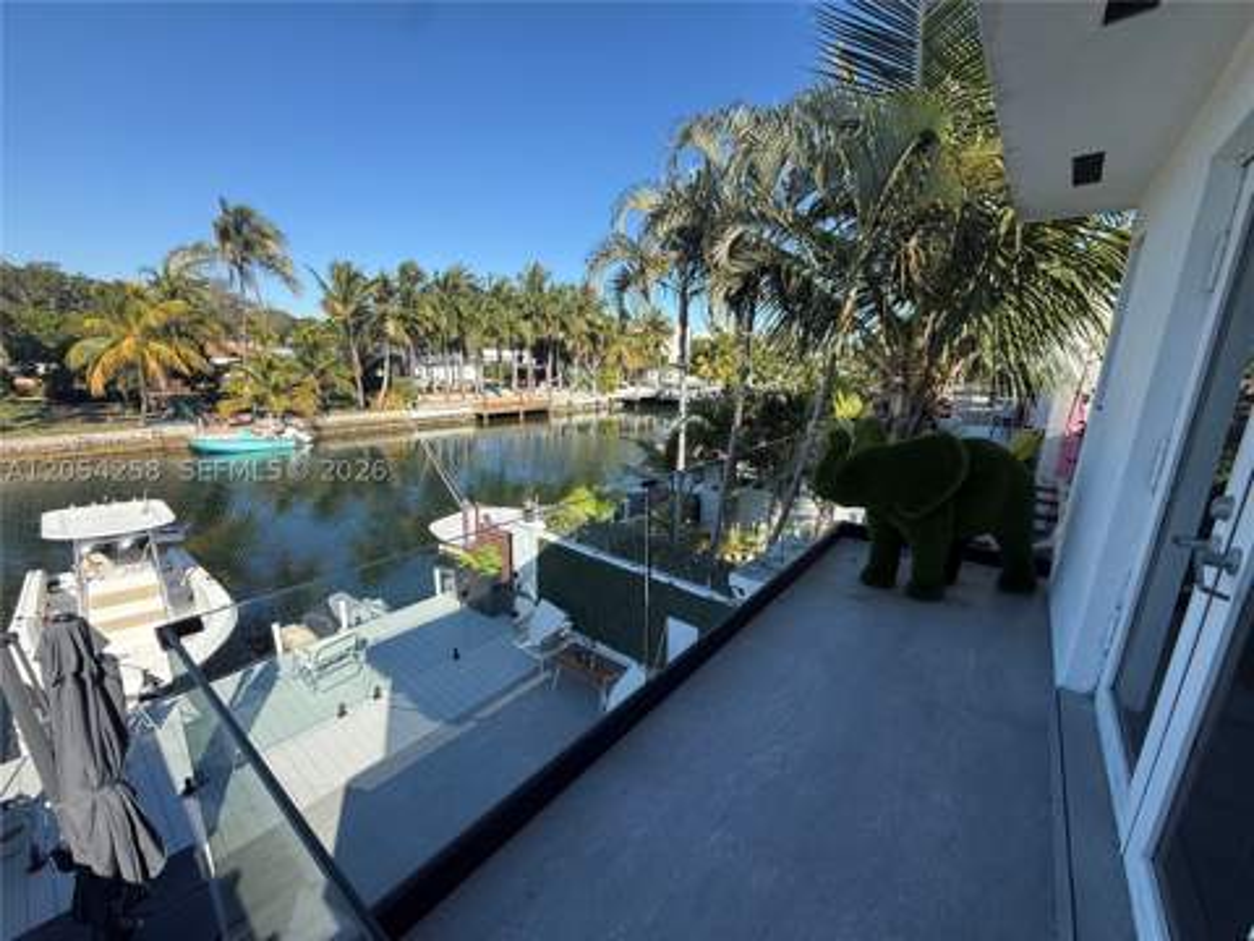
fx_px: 507
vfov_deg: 85.7
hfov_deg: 102.1
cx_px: 627
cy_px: 470
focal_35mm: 14
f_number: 2.2
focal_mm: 2.22
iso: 64
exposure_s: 1/1001
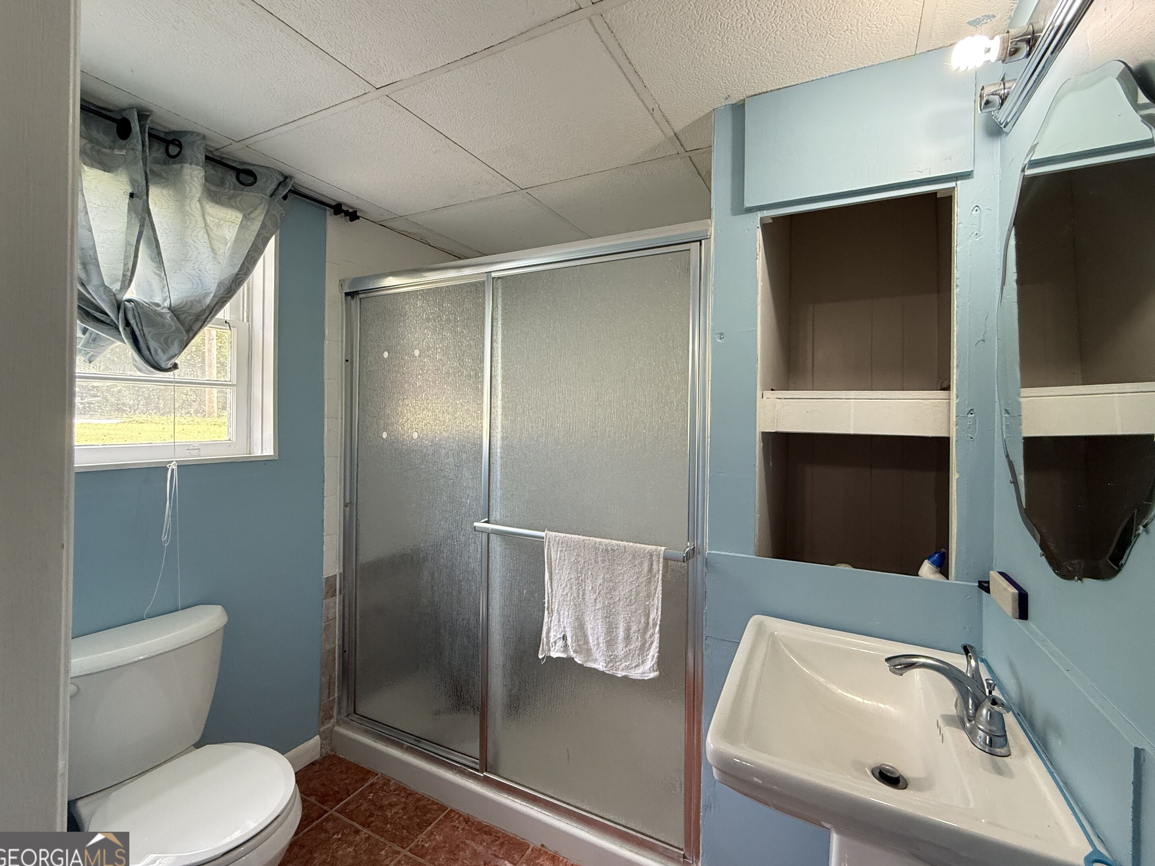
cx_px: 609
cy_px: 414
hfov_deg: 98.1
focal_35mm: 15
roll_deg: -0.9
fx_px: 500
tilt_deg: +0.4
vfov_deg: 81.7
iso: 320
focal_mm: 2.22
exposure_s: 1/120
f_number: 2.2
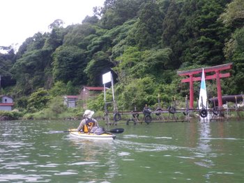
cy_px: 92
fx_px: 296
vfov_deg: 34.4
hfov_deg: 44.8
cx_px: 122
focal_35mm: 42
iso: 50
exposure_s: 1/100
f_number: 4.2
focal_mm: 7.5
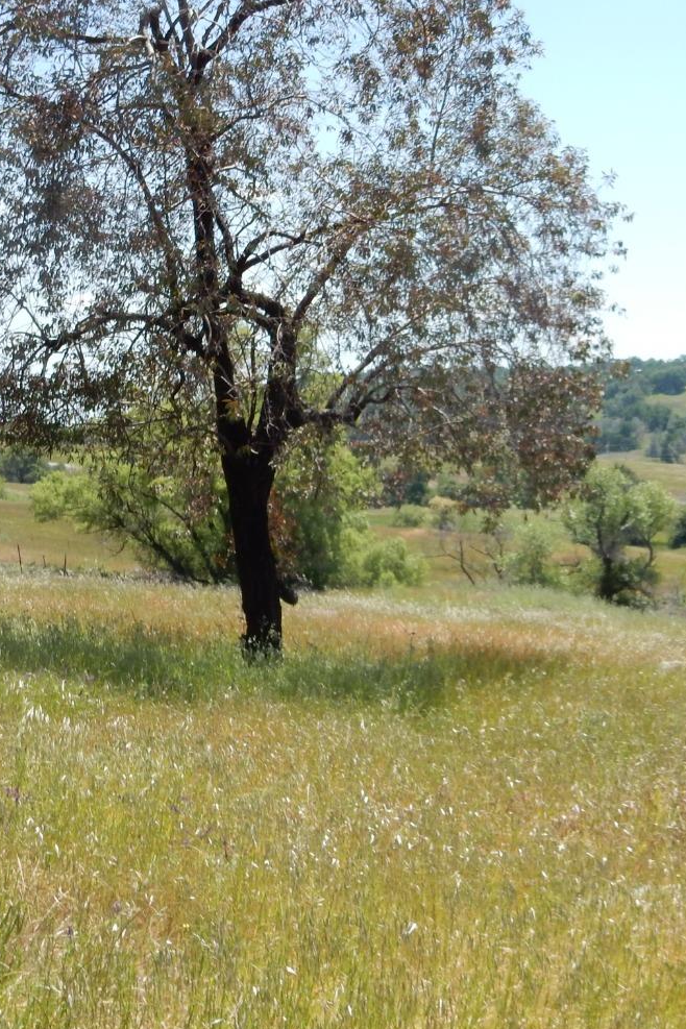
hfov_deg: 19.8
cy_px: 470
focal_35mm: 68
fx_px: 1944
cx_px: 549
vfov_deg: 29.6
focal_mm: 7.6
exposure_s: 1/800
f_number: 4.2
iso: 125
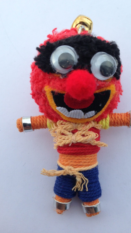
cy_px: 117
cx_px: 81
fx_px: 222
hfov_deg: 32.7
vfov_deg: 55.3
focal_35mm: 36
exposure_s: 1/171
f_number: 2.4
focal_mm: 4.12
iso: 50
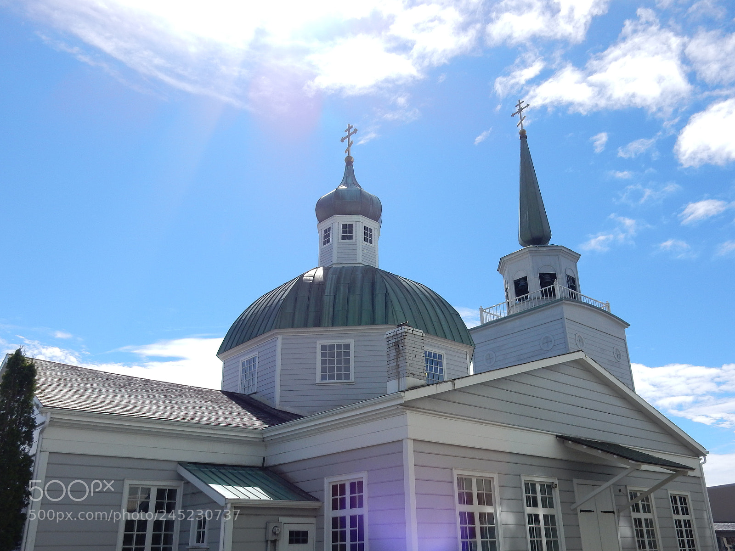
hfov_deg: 60.0
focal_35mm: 30
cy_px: 276
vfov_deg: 46.8
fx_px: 637
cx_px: 368
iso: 125
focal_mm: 5.4
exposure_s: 1/1600
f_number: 4
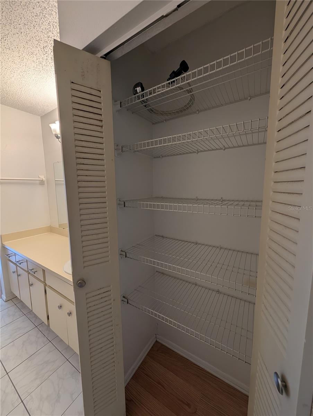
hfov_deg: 94.6
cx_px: 156
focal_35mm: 12
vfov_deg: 110.5
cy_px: 208
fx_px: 144
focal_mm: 2.02
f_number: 1.7
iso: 63
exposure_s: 1/120
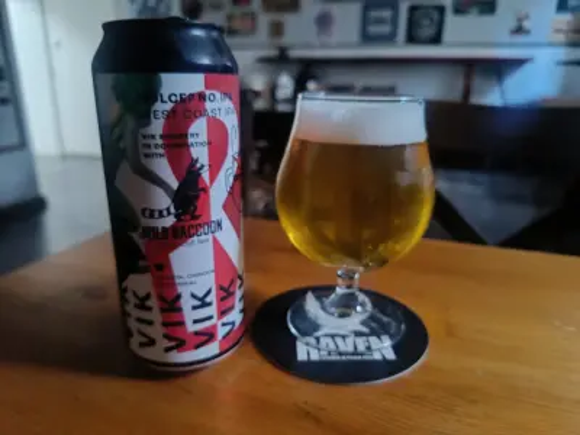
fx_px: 402
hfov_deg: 71.6
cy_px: 218
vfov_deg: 56.8
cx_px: 290
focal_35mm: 24
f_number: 1.88
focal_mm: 5.59
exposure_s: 1/20
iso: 2097
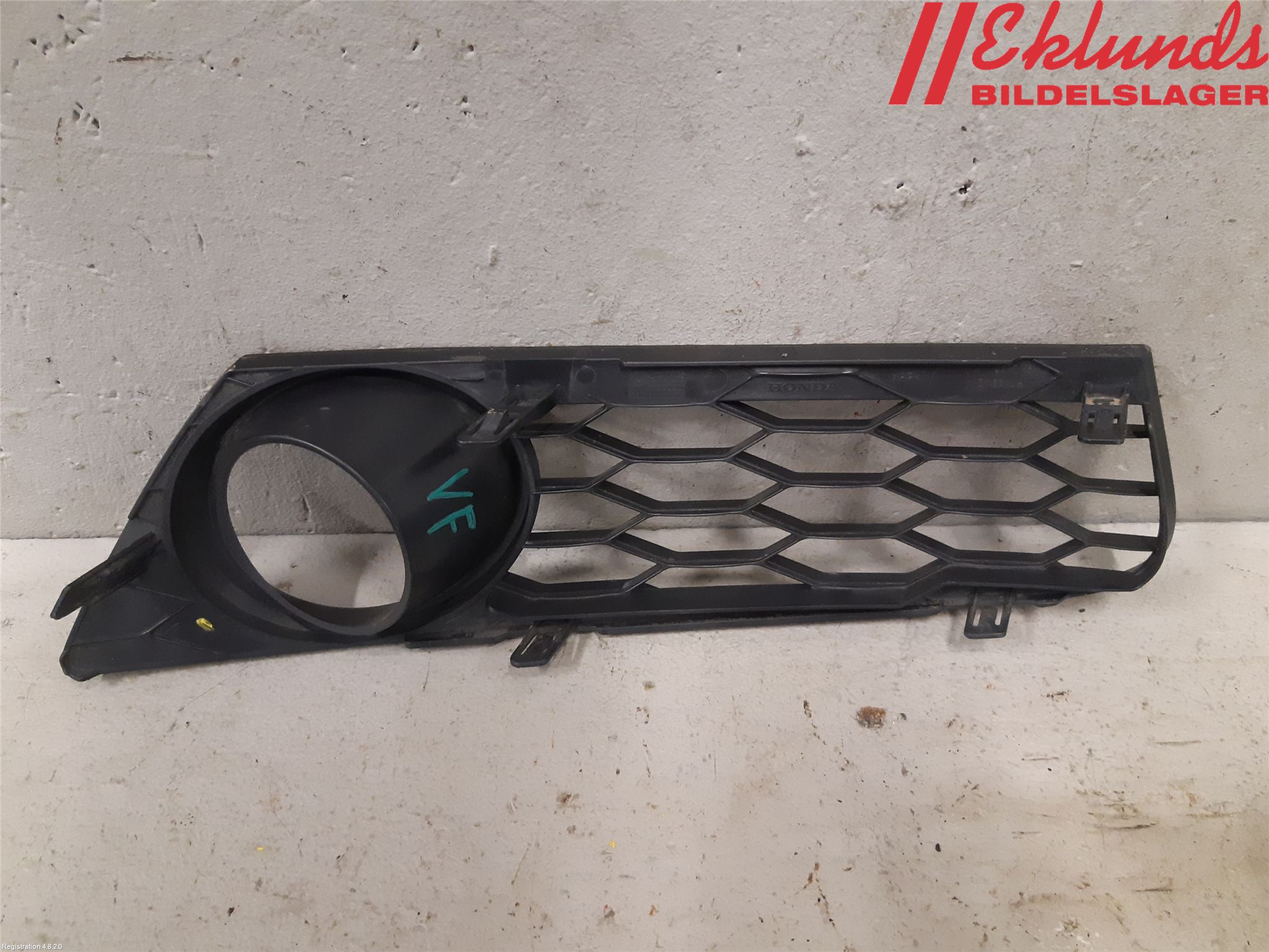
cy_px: 476
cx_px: 634
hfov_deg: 67.3
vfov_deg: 53.1
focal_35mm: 26
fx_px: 953
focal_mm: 3.93
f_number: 1.7
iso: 320
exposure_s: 1/60
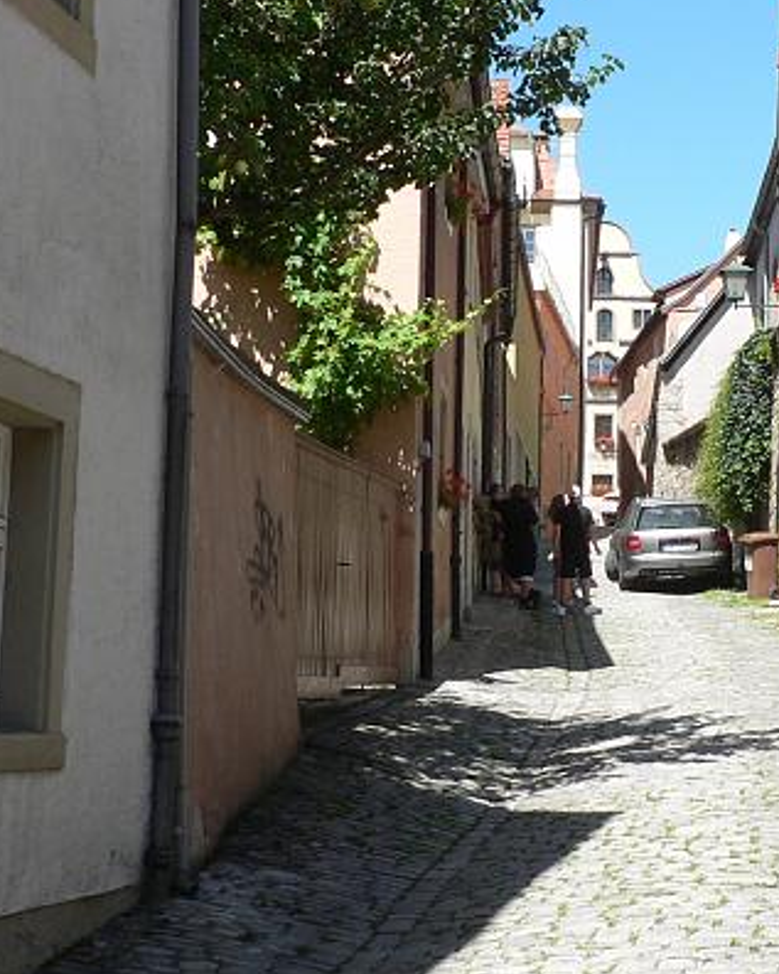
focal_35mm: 71
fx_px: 2045
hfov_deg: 21.1
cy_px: 384
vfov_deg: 26.7
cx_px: 691
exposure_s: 1/400
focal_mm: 6
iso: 80
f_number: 4
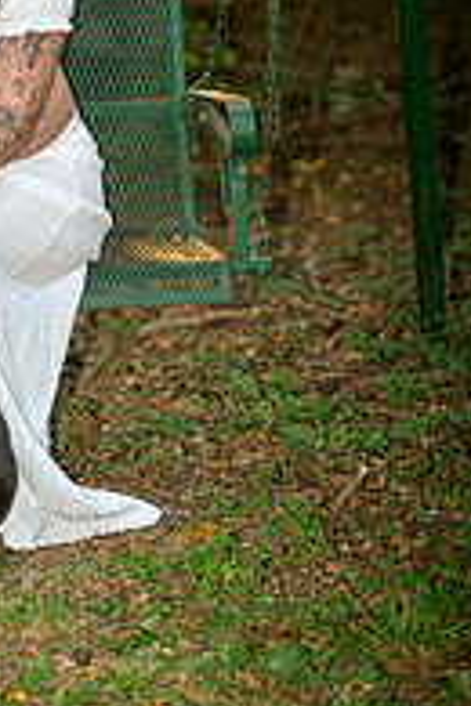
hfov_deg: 5.7
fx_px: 4749
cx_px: -54
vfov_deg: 8.5
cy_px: 221
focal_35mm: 242
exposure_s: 1/60
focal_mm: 105
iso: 200
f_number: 3.3
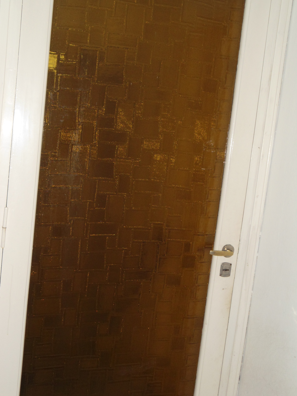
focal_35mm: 44
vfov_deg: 42.9
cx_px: 148
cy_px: 198
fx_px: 503
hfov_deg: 32.9
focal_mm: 7.9
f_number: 3.5
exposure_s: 1/50
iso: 200
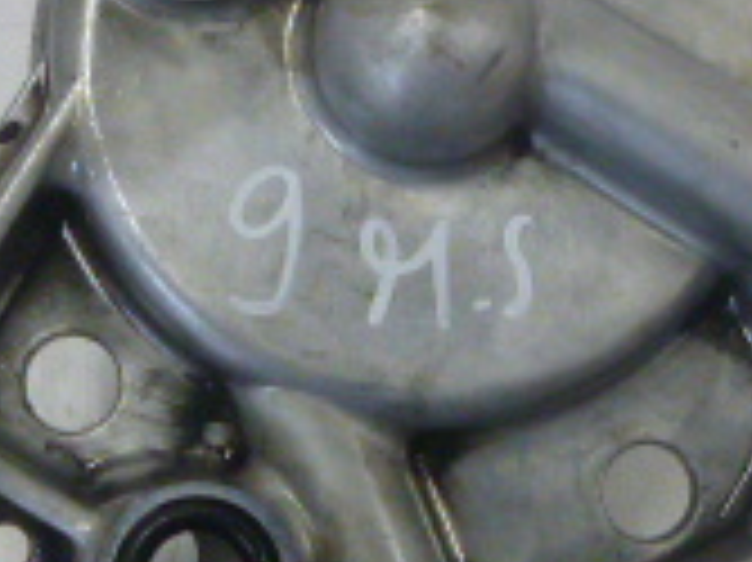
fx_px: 2084
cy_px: 234
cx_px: 324
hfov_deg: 20.4
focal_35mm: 96
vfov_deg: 15.4
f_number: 3.9
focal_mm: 4.5
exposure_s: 1/15
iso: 400
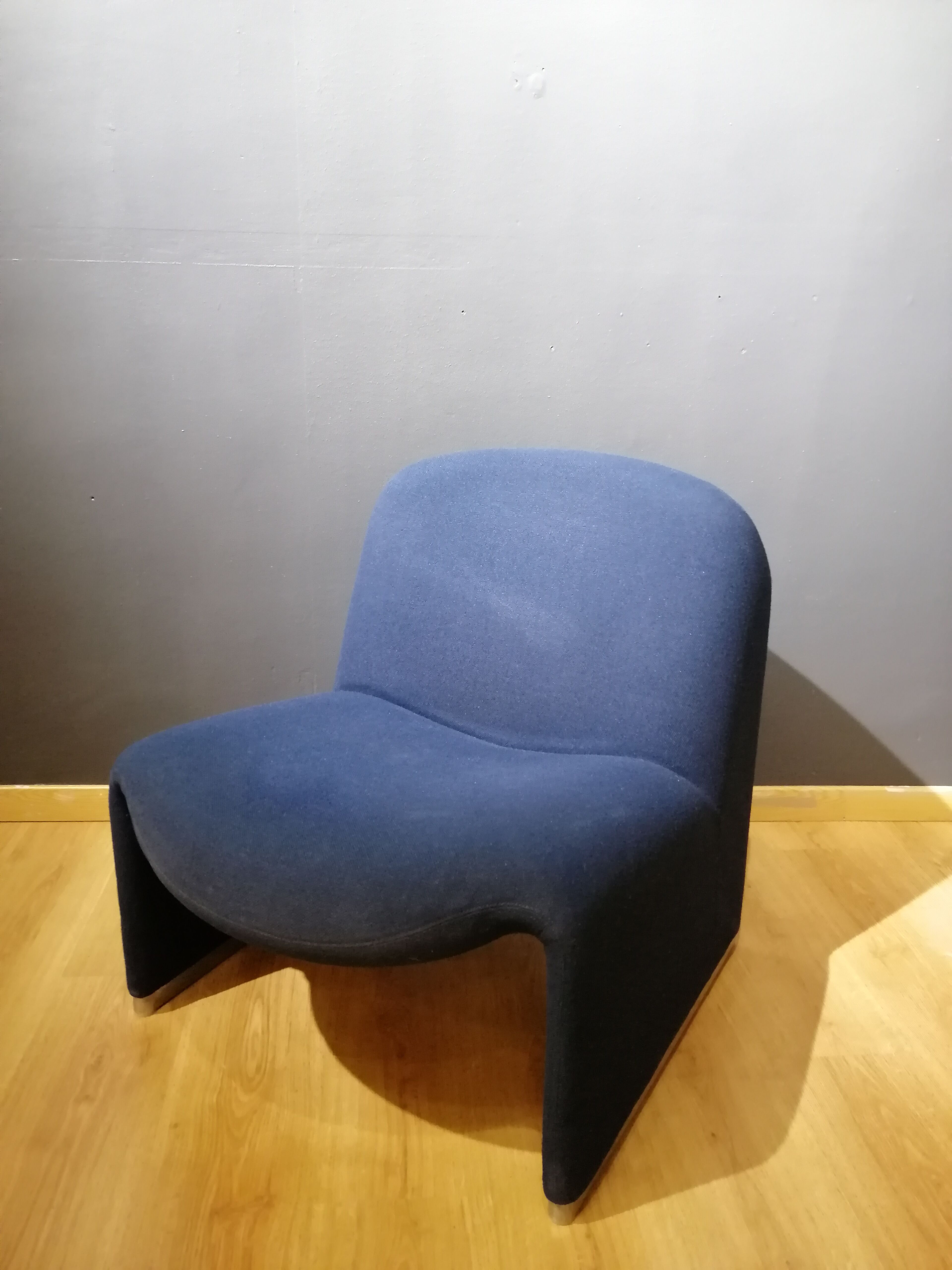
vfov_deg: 65.3
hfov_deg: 51.4
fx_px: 990
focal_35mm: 27
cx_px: 476
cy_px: 635
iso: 400
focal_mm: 3.95
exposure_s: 1/25
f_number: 1.8
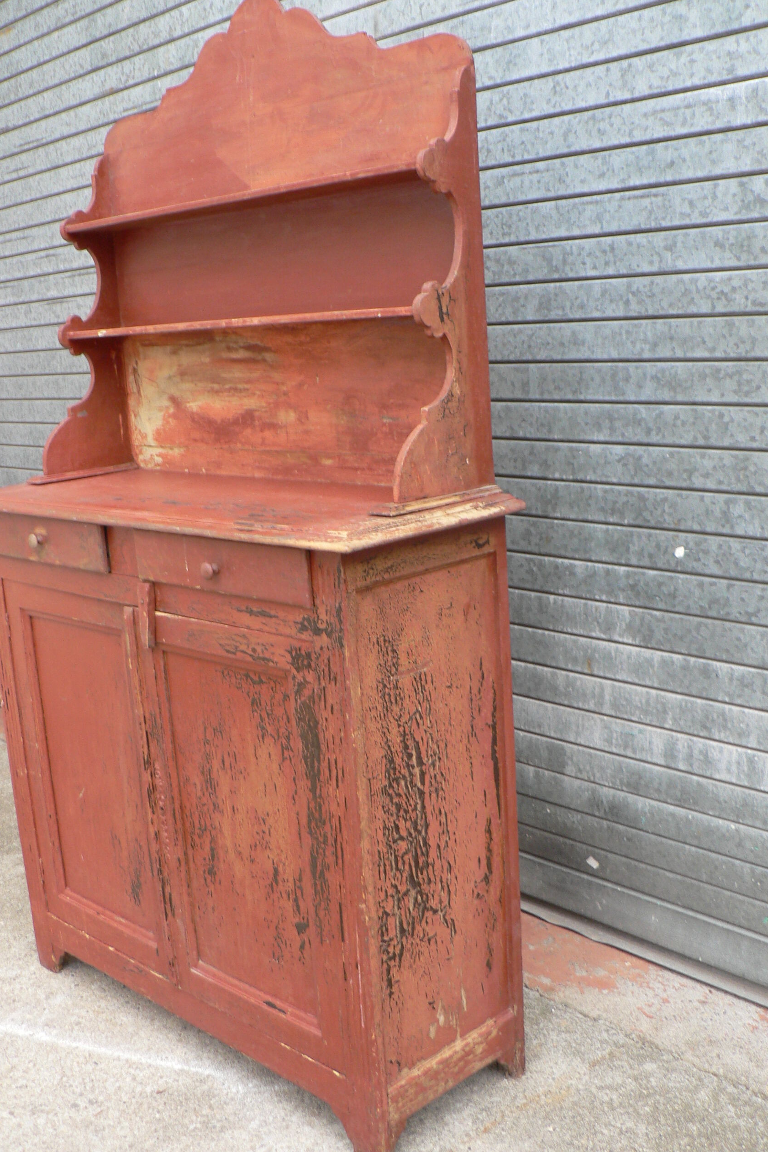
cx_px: 356
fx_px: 1216
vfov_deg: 50.7
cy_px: 575
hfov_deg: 35.0
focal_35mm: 38
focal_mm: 6
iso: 100
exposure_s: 1/30
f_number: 2.8
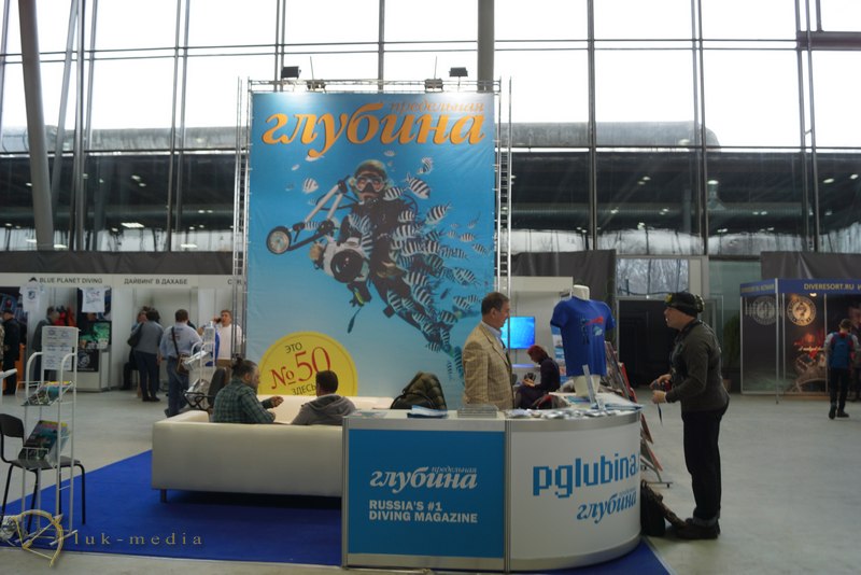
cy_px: 288
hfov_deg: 61.9
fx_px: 718
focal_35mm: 30
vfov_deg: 43.6
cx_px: 430
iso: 125
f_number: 4
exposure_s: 1/60
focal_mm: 20
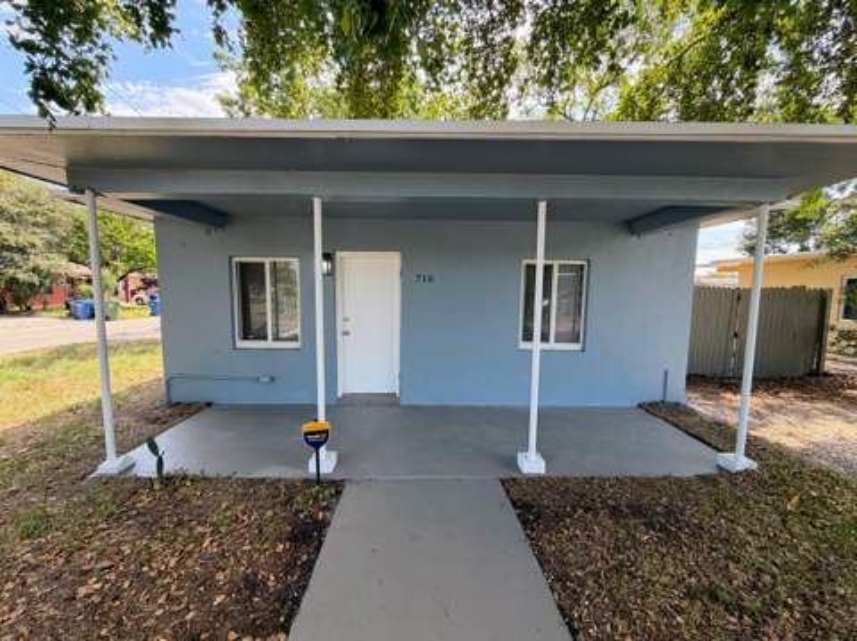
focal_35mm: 14
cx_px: 428
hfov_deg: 102.1
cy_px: 320
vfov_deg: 85.6
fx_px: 346
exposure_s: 1/168
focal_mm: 2.22
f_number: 2.2
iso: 50
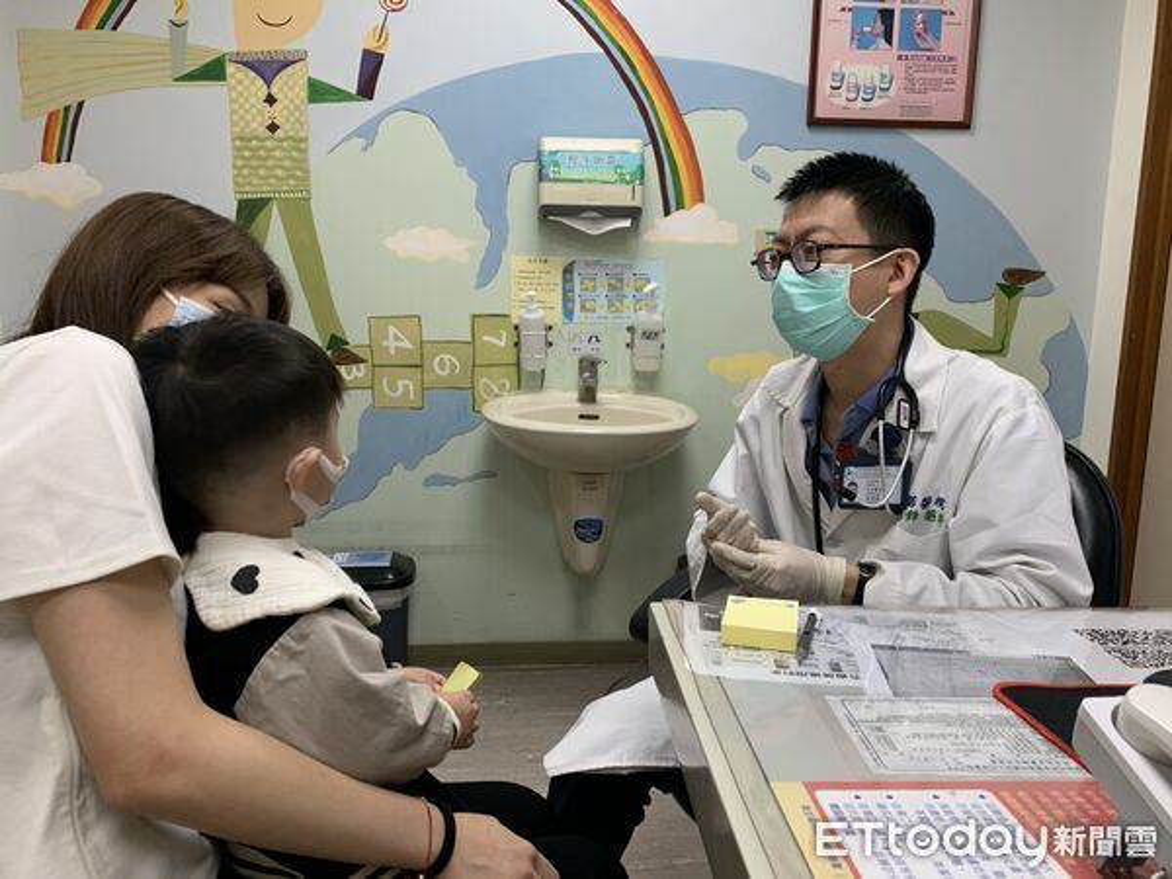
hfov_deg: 67.3
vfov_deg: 53.1
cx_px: 586
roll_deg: -1.4
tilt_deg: -8.8
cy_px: 440
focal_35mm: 26
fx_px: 880
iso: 50
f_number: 1.8
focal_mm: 4.25
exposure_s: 1/60
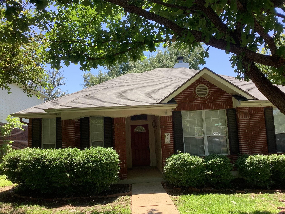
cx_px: 142
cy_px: 107
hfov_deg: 58.4
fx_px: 255
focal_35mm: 31
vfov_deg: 45.4
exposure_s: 1/356
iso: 25
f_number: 2.4
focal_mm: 3.3
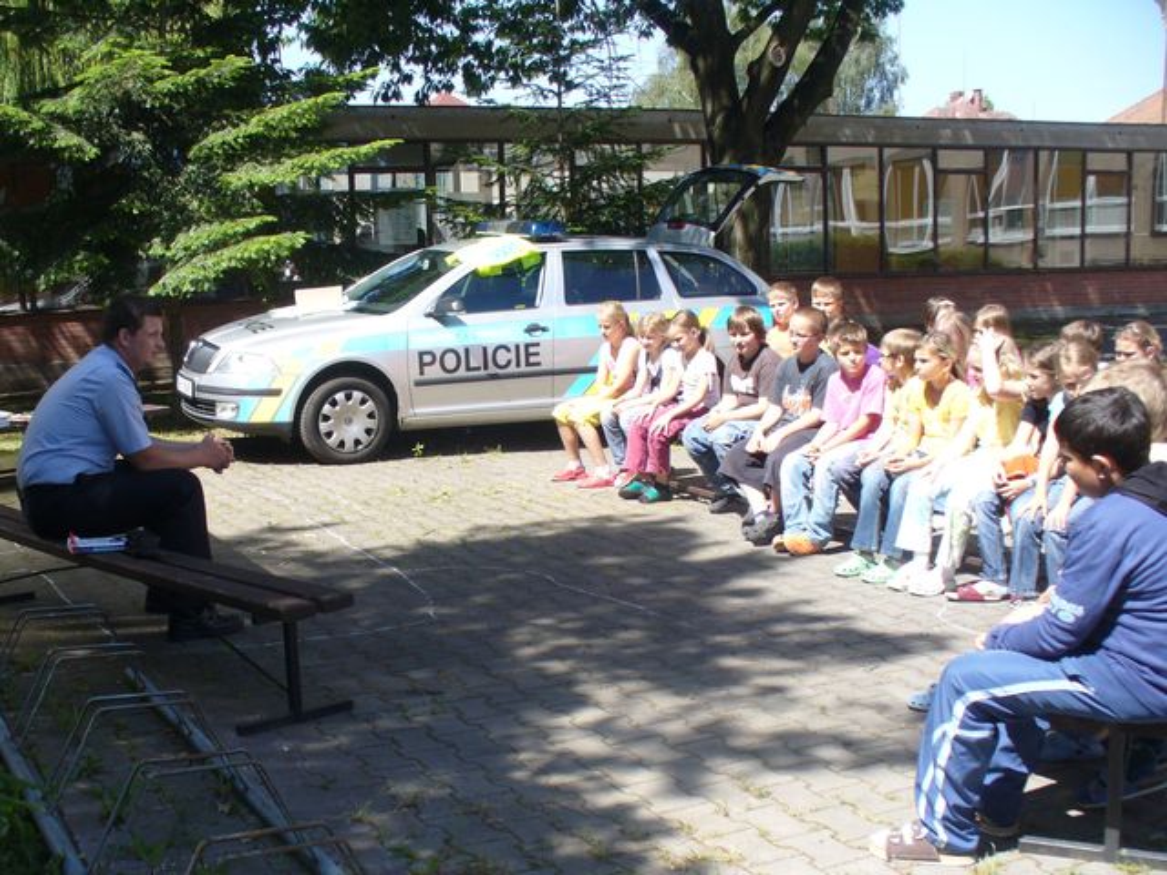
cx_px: 584
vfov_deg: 38.7
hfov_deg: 50.1
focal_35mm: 37
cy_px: 438
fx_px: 1247
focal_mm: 6.1
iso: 80
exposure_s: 1/160
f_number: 5.6
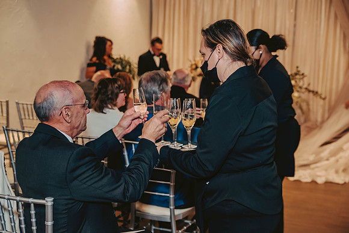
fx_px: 465
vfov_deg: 28.1
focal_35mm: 48
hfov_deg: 41.1
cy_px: 116
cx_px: 174
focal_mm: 48
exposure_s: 1/60
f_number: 3.2
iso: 1250
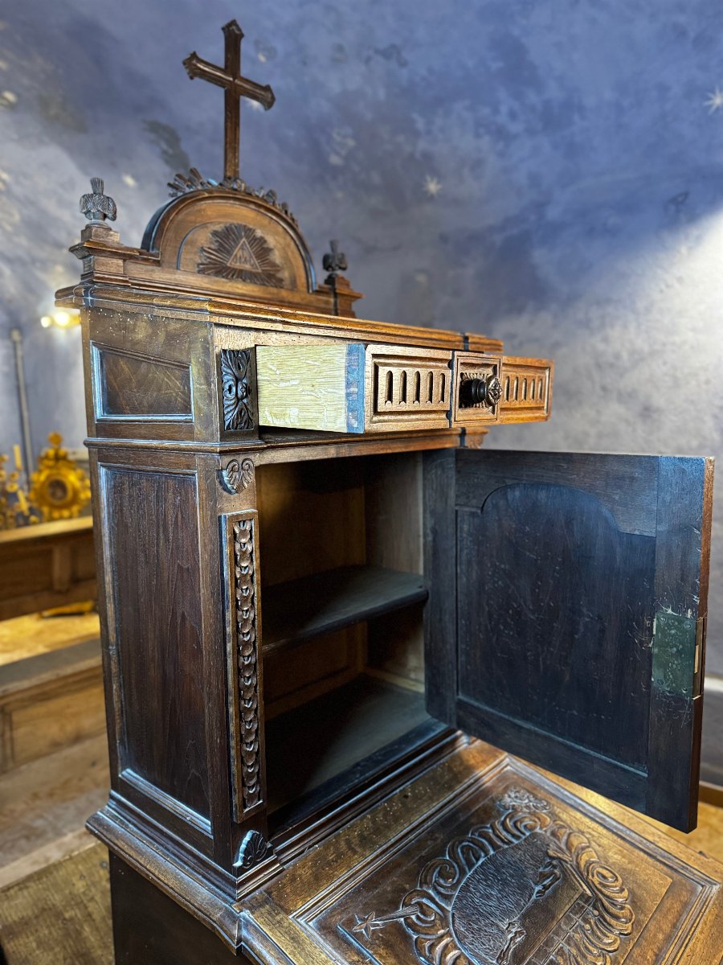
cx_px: 362
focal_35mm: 24
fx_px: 668
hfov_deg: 56.8
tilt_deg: -6.1
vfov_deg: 71.6
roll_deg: +1.3
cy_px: 482
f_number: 1.78
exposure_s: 1/50
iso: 500
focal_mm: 6.76
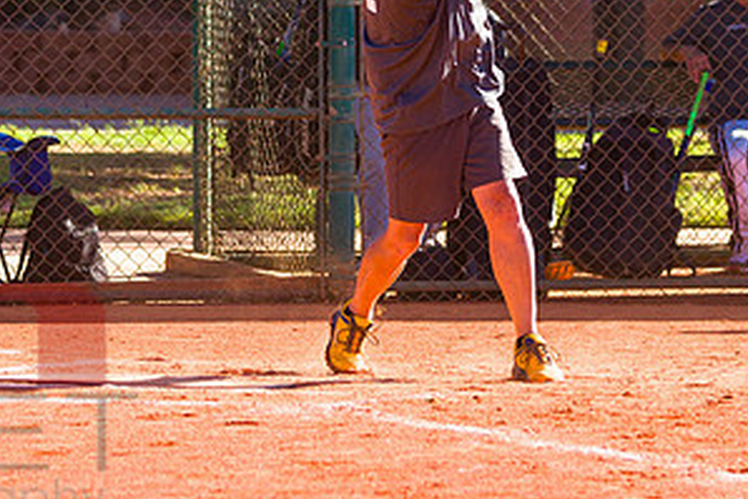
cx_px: 374
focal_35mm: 442
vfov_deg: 3.1
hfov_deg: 4.7
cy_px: -124
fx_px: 9188
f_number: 5
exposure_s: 1/1250
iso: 400
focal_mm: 165
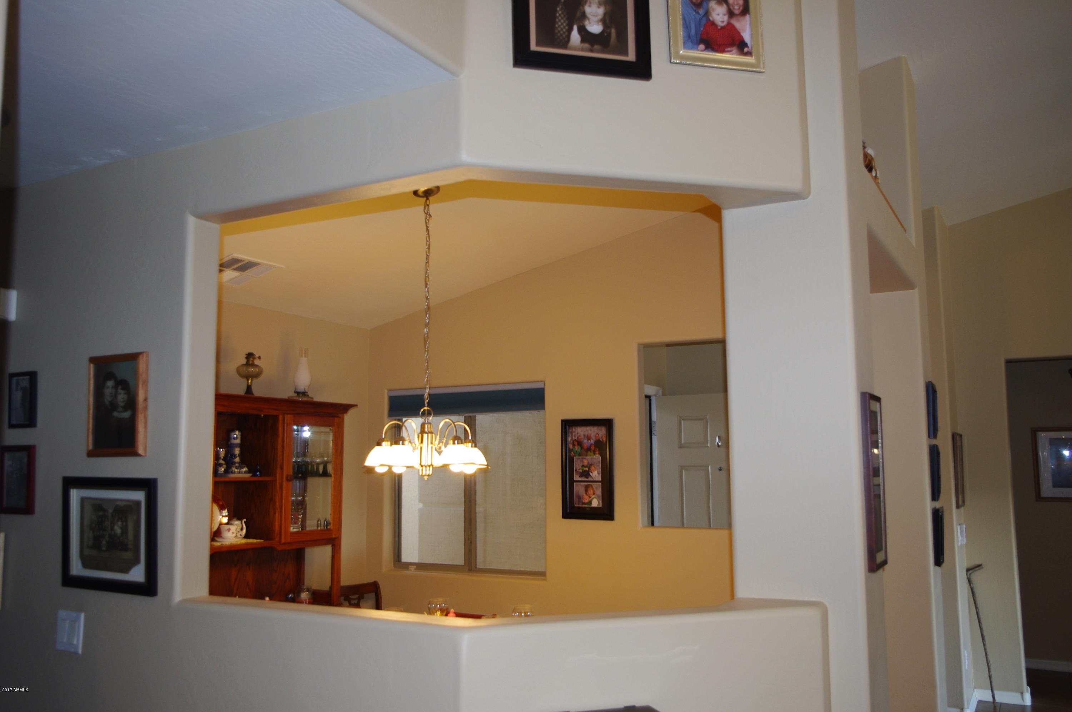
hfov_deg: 62.0
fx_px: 892
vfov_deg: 43.5
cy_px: 356
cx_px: 536
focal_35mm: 30
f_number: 4
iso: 400
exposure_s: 1/20
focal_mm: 20
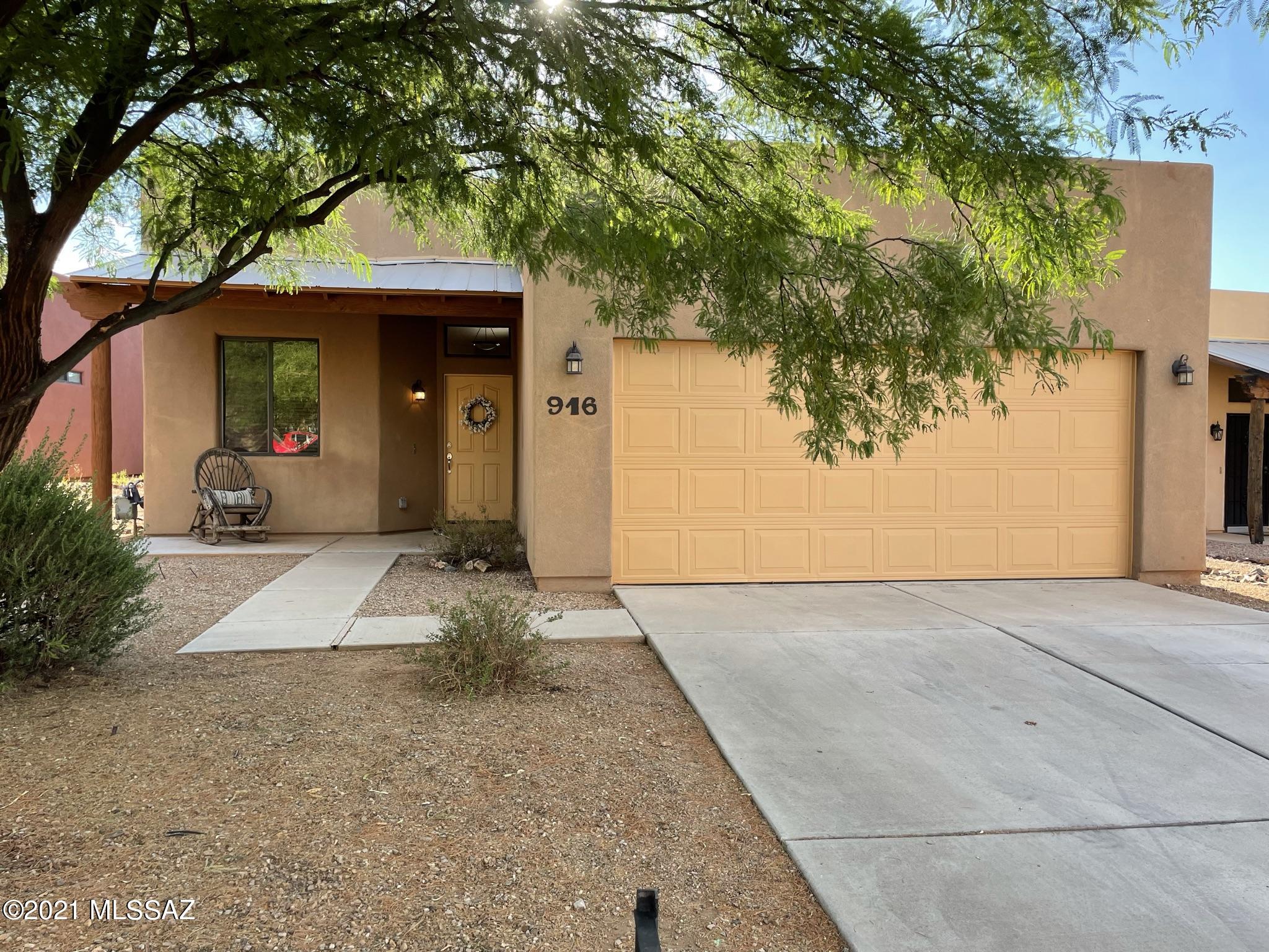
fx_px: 953
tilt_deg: -1.0
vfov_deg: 53.1
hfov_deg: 67.3
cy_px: 476
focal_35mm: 26
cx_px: 634
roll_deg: +0.1
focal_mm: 4.2
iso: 32
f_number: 1.6
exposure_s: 1/535
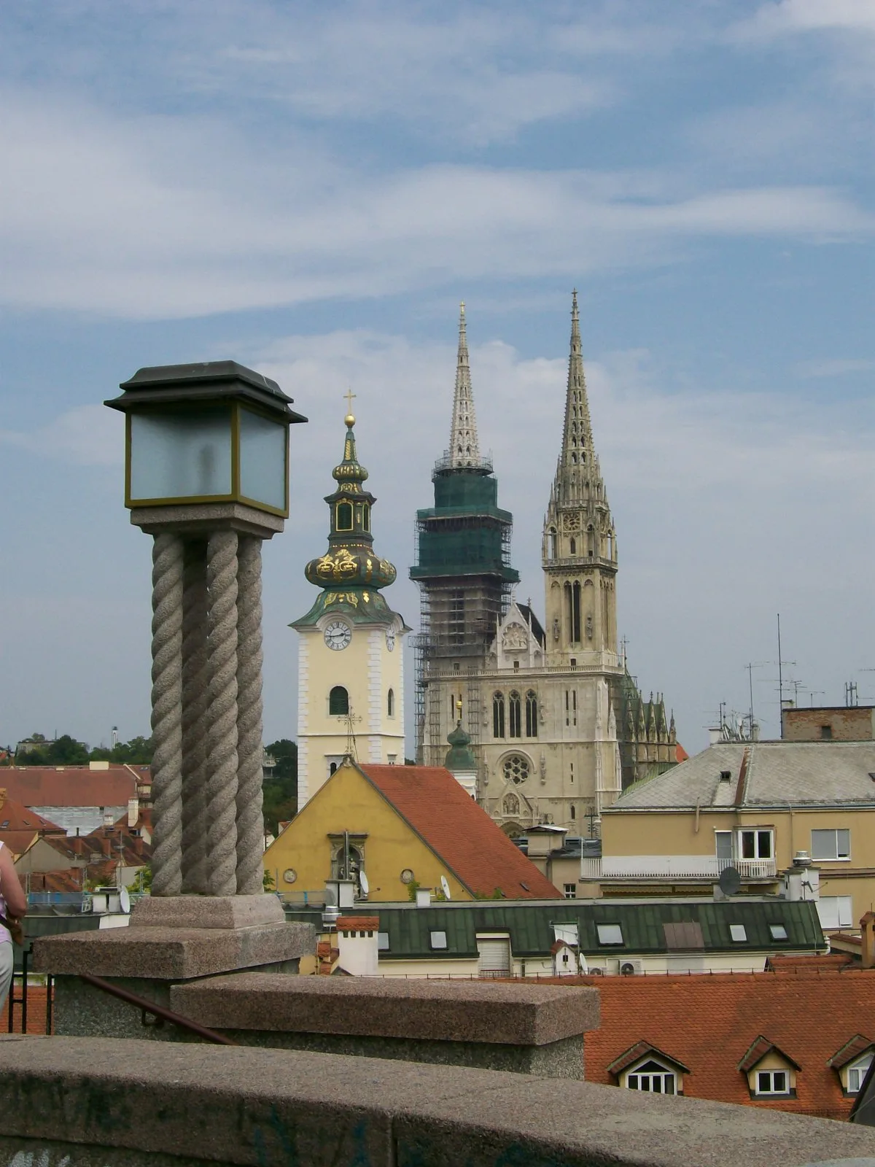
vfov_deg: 34.3
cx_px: 438
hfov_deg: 26.1
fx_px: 1887
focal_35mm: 56
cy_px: 584
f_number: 6
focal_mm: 9.4
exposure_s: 1/674
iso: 80
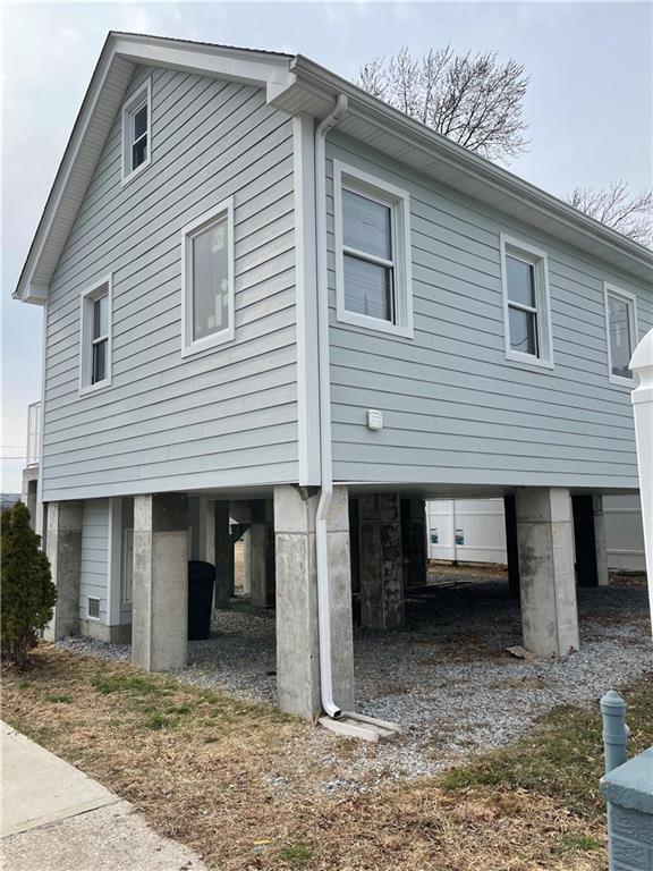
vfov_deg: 67.3
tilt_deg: +6.2
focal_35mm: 26
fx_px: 654
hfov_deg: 53.1
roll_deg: +1.5
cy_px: 436
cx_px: 326
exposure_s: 1/2506
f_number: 1.6
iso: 32
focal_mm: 4.2
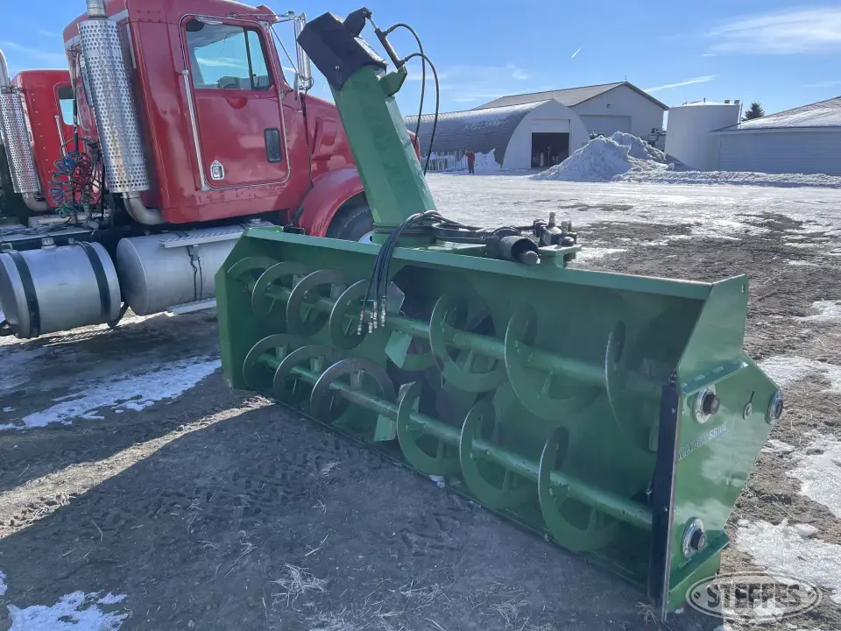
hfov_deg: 67.3
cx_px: 420
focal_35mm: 26
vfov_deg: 53.1
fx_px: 632
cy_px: 316
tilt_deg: -13.6
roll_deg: +0.6
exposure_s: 1/1852
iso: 32
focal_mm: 5.1
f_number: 1.6
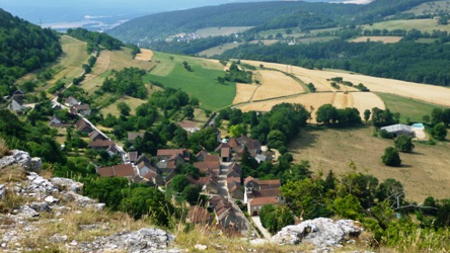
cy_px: 153
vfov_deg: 18.3
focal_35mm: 66
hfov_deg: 31.9
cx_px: 224
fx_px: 788
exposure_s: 1/500
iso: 100
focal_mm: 10.7
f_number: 4.3
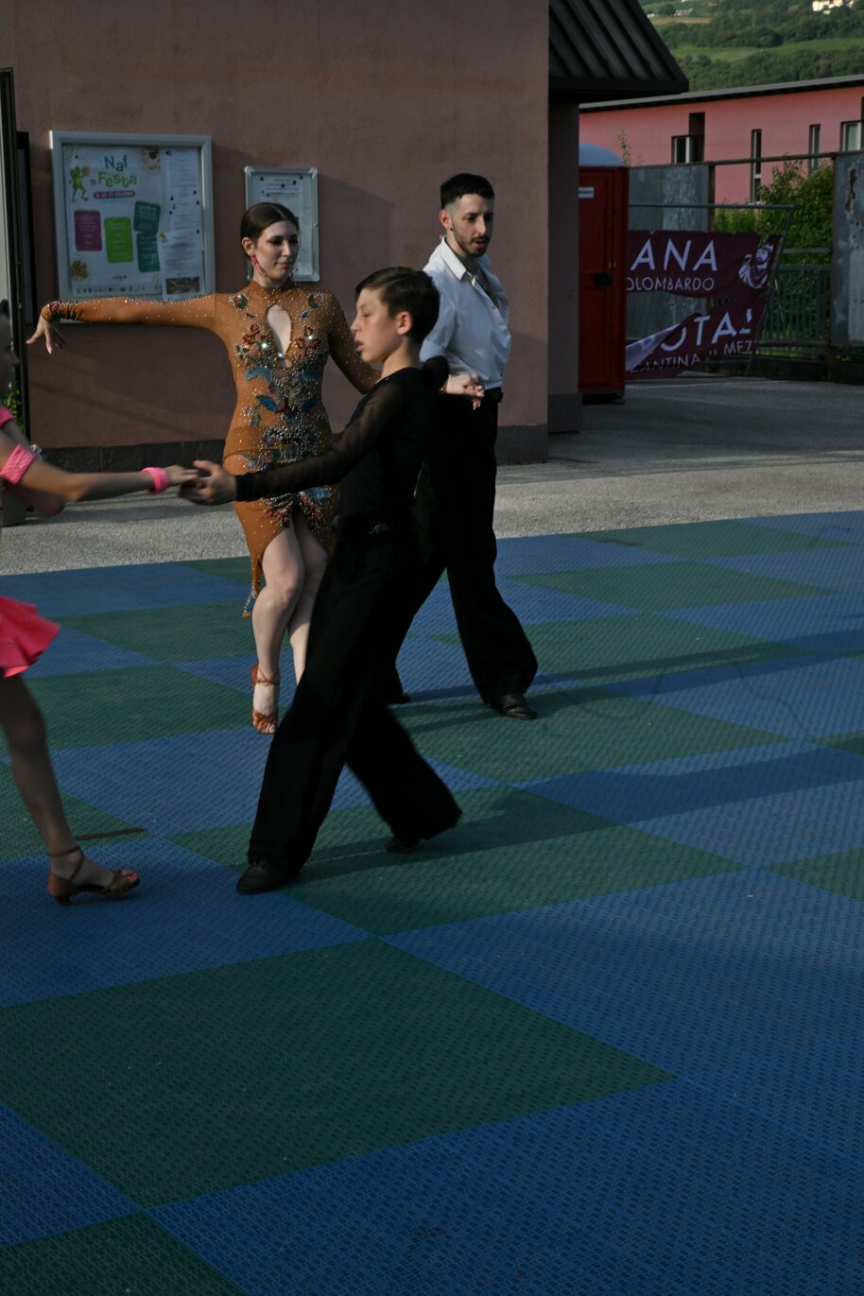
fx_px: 2520
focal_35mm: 70
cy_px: 648
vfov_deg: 28.8
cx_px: 432
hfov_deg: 19.5
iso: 200
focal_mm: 70
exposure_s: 1/125
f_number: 16
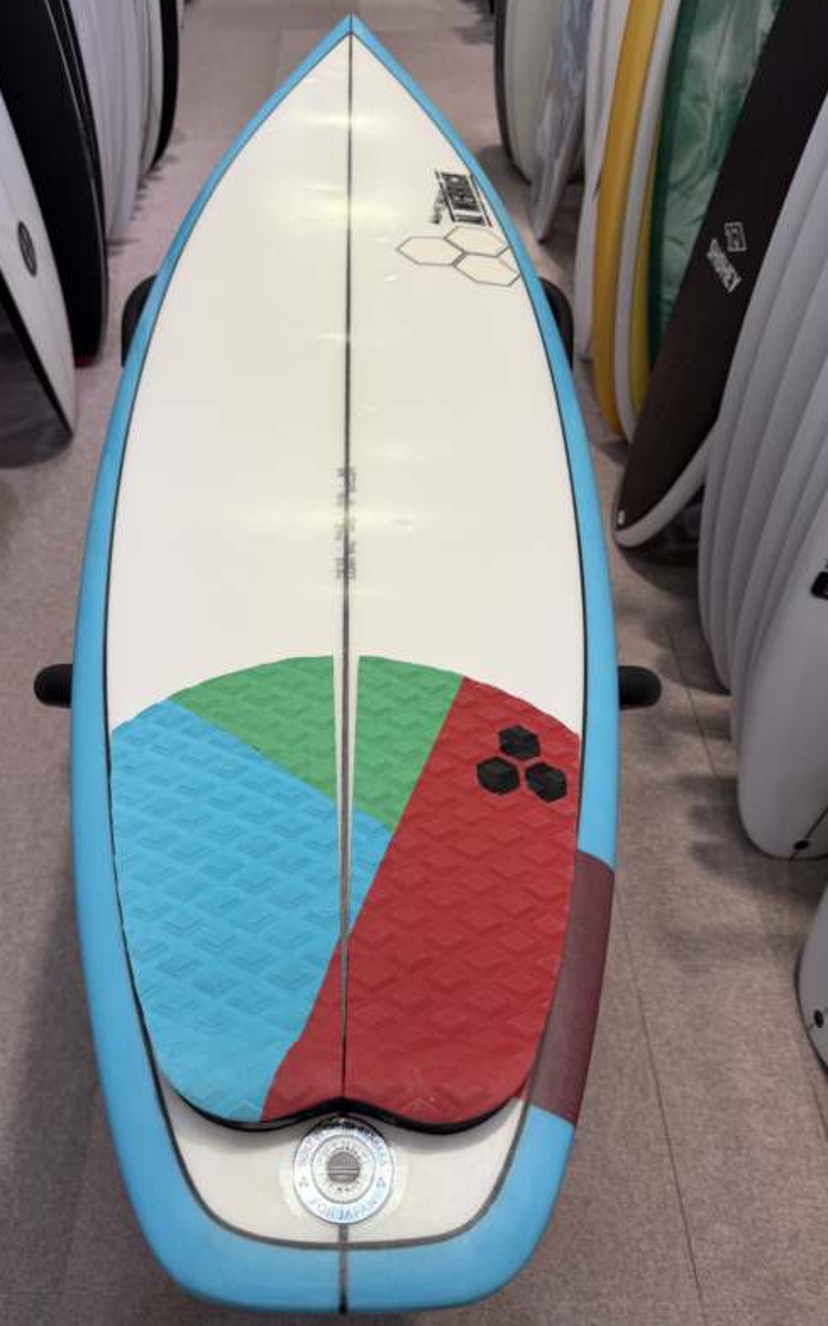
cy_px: 662
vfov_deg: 70.4
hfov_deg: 47.4
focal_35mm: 26
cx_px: 351
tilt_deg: -46.4
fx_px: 939
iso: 64
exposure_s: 1/179
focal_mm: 6.76
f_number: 1.78
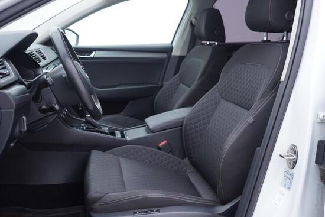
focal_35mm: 36
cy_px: 108
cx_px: 162
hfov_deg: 53.1
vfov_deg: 36.9
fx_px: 325
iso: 160
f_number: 2.8
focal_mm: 24
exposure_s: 1/40
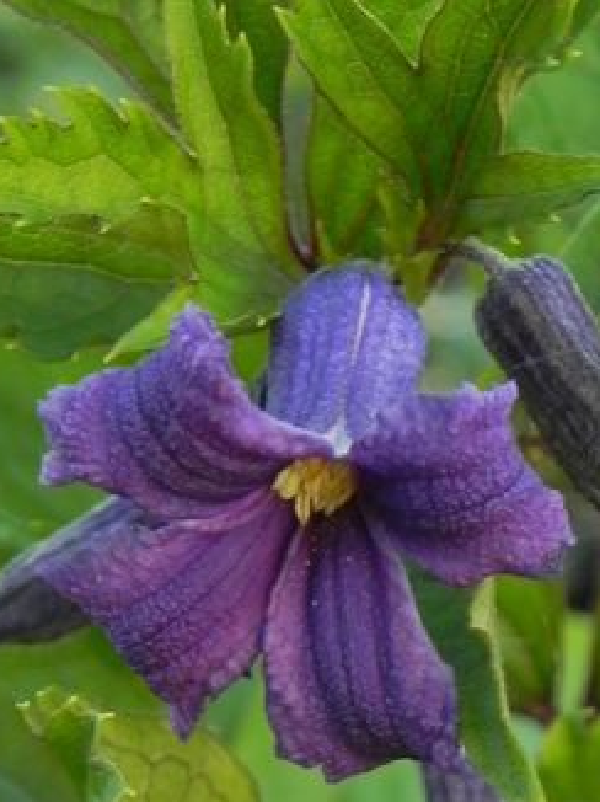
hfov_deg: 9.2
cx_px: 278
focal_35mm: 162
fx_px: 3749
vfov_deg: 12.1
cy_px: 824
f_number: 4
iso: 160
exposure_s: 1/80
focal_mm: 11.8
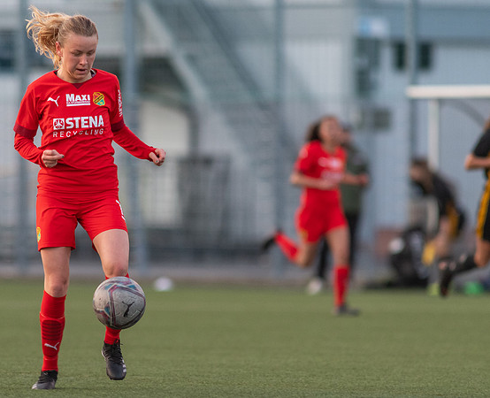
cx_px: 152
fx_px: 8450
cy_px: 195
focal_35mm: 579
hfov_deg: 3.3
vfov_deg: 2.7
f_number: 3.2
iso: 1250
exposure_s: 1/800
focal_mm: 300
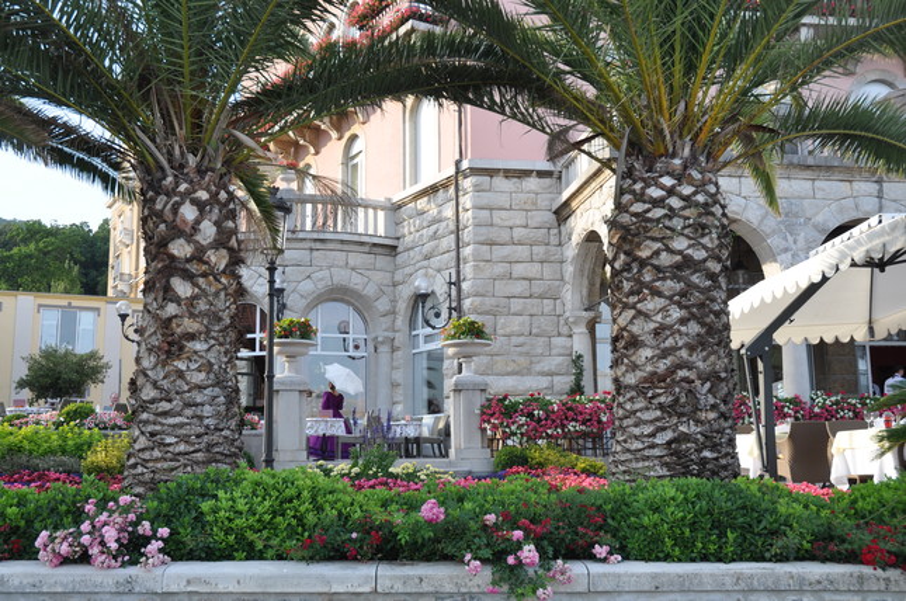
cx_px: 453
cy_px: 300
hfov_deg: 48.0
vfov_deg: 32.9
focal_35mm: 40
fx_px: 1018
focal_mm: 27
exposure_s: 1/160
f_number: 6.3
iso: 200
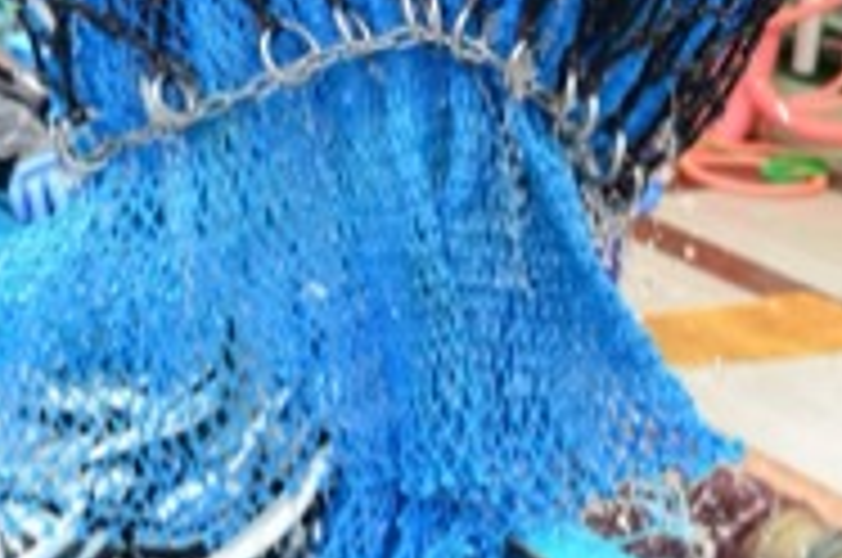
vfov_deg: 13.6
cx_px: 230
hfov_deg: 20.3
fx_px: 2335
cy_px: 349
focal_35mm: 100
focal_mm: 26
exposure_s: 1/320
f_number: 3.2
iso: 400
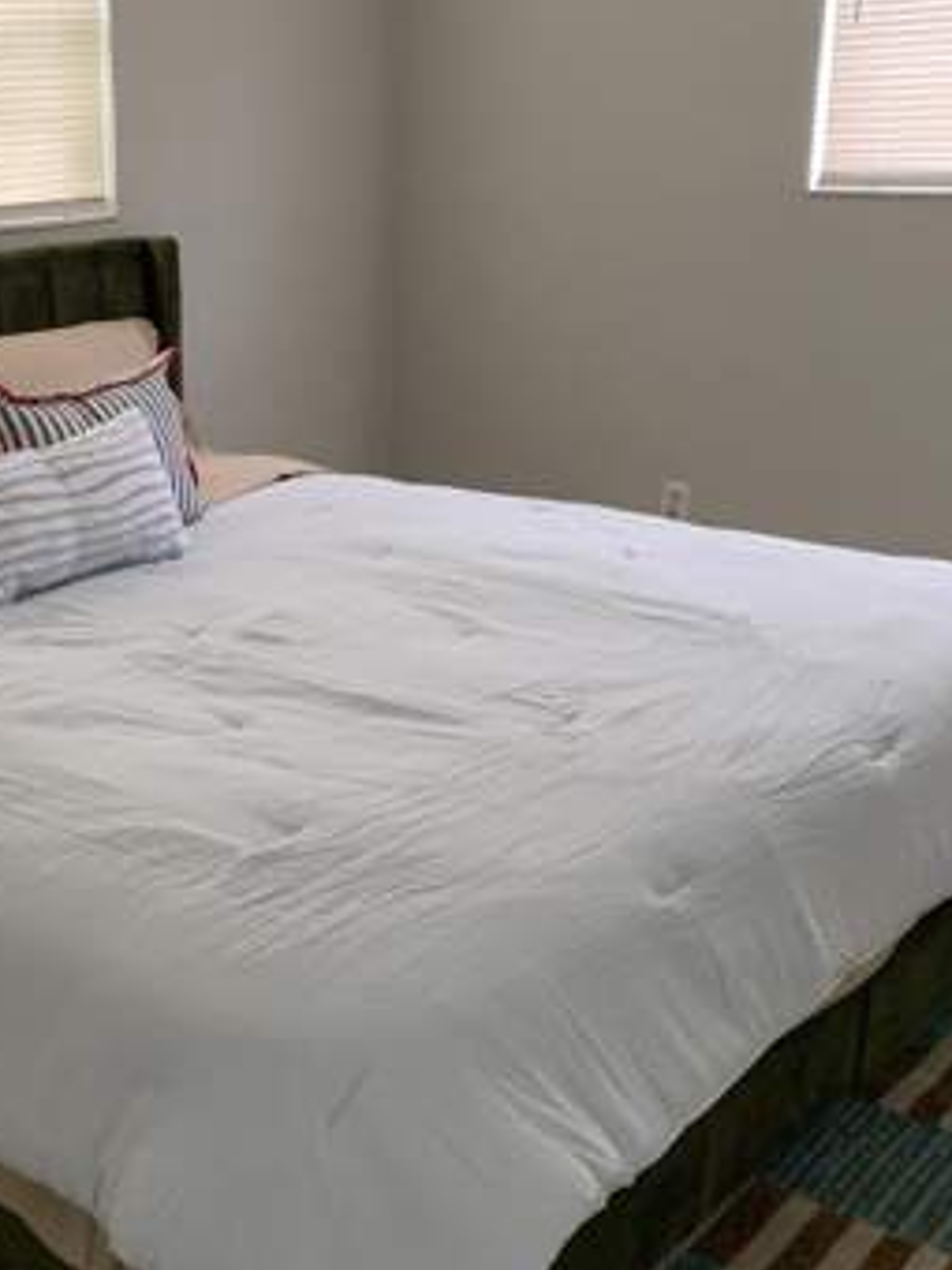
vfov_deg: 38.9
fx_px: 1797
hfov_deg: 28.5
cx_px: 93
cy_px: 620
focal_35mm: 49
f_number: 1.8
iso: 160
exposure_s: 1/60
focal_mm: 4.25
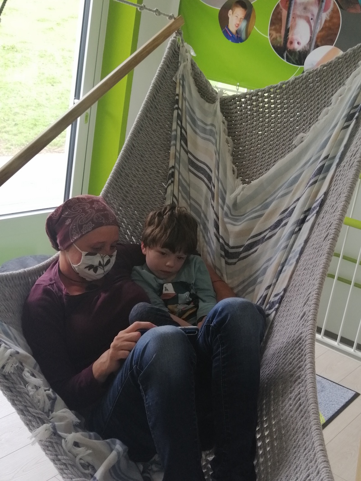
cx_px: 180
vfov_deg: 42.1
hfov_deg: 32.2
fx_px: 626
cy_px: 240
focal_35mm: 45
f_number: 1.8
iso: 64
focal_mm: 3.95
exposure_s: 1/50
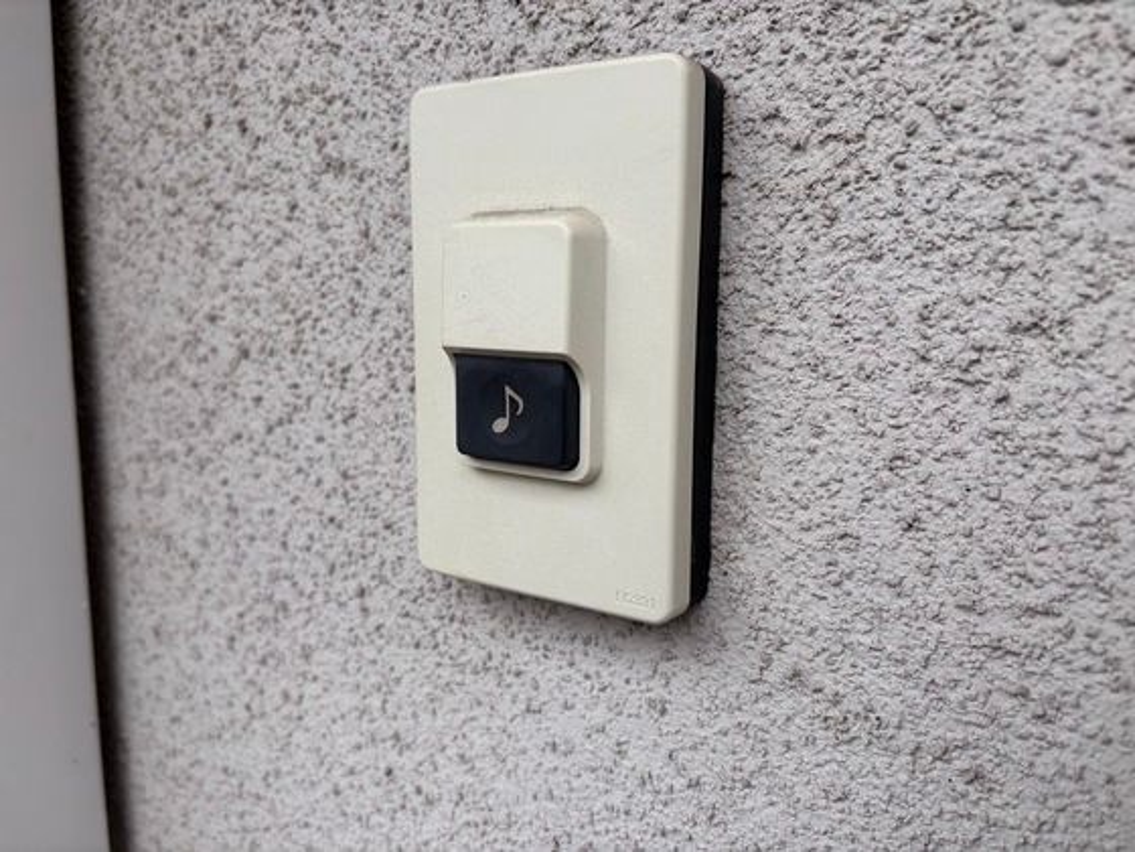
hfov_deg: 67.3
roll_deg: -0.7
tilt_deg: -7.7
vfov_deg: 53.1
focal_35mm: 26
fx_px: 852
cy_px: 426
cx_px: 568
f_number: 1.6
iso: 50
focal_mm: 5.96
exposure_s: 1/591
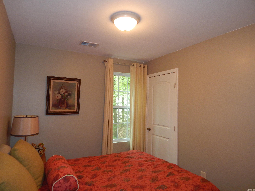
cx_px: 128
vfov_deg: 61.1
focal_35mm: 22
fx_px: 162
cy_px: 96
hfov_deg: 76.4
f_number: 3
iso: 200
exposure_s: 1/30
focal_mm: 4
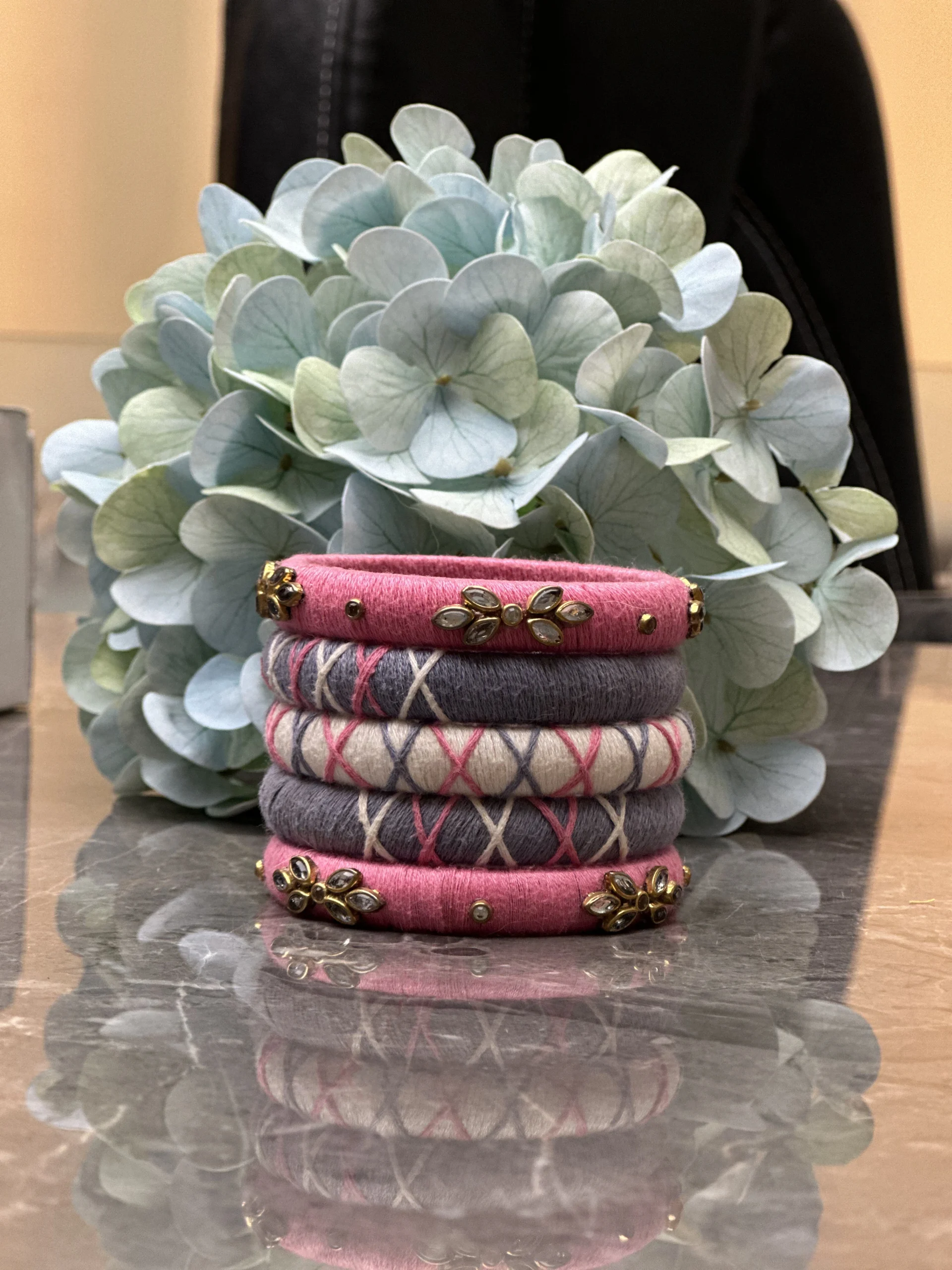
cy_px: 635
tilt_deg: -3.5
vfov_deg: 25.3
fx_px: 2824
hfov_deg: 19.1
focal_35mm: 77
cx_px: 476
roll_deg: -3.3
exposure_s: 1/33
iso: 160
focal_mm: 9
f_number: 2.8
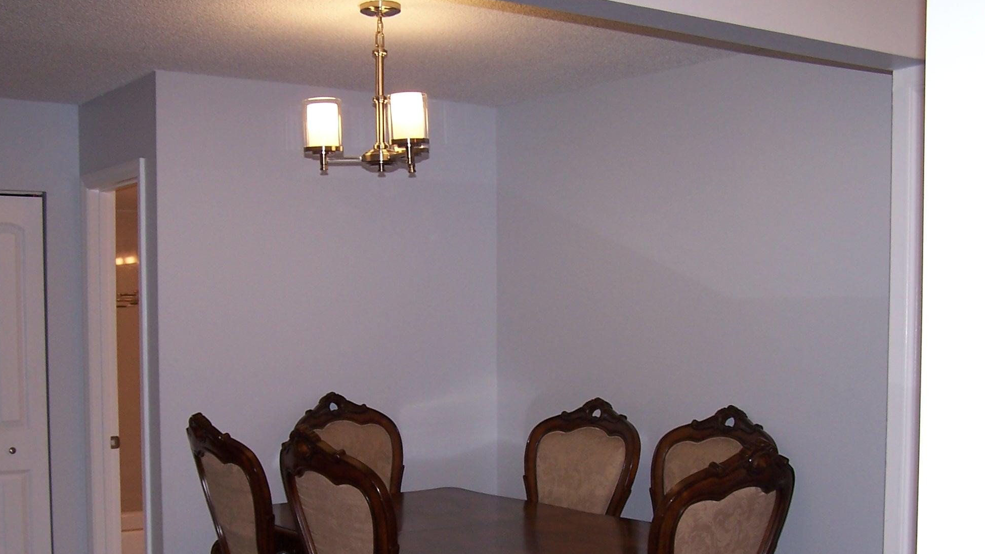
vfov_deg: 24.1
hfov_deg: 42.1
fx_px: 1280
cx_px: 466
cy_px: 420
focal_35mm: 49
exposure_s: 1/60
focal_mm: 6.3
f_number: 2.8
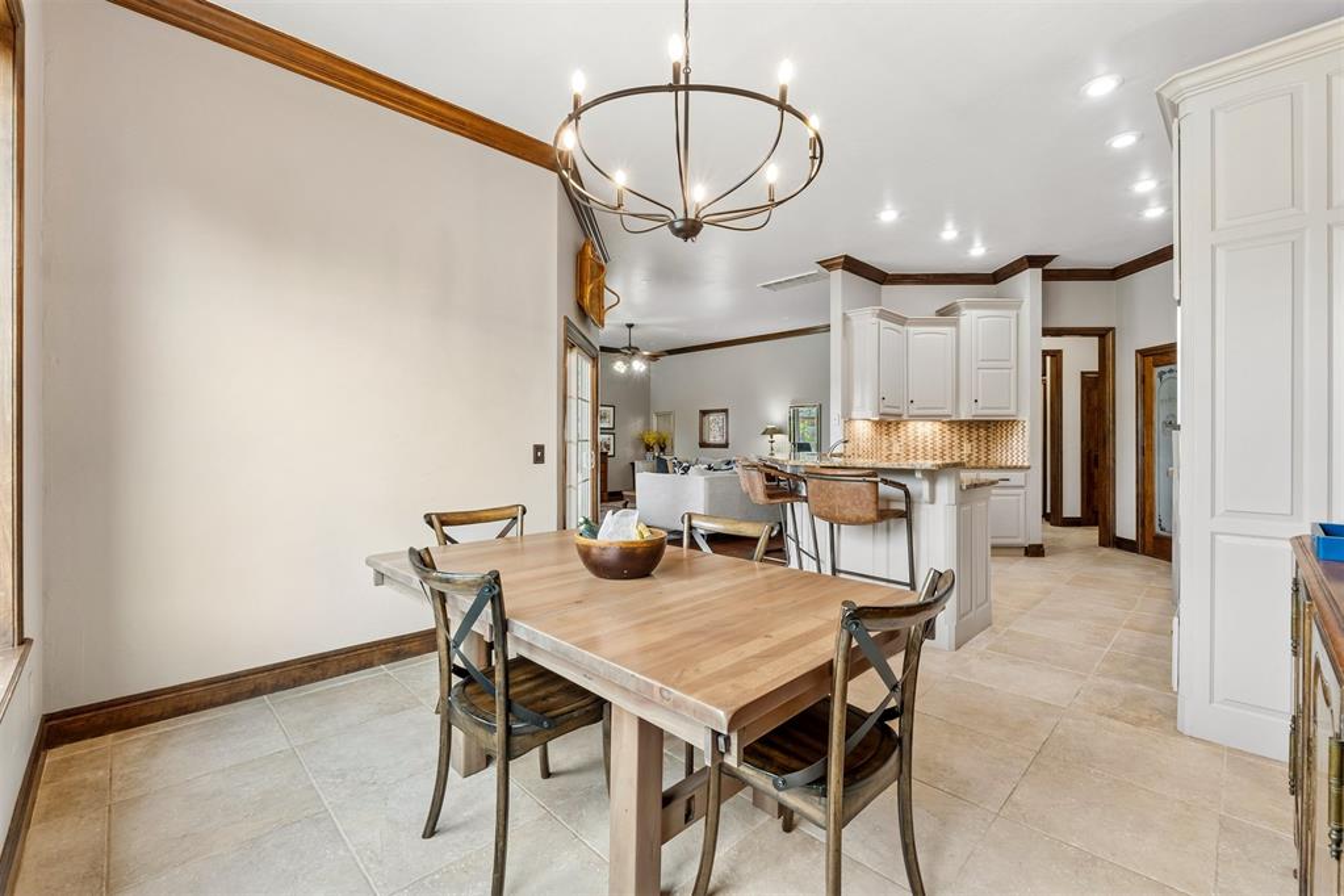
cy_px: 448
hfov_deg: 100.4
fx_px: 560
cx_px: 672
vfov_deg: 77.3
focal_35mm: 15
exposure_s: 1/40
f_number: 8
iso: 200
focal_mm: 10
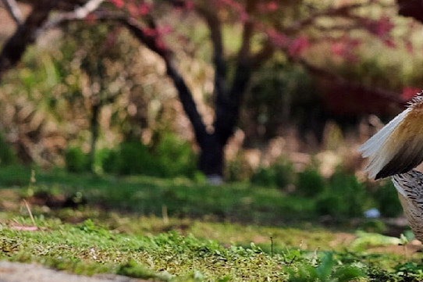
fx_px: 2913
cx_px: 387
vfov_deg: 5.5
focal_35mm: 248
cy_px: 16
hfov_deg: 8.3
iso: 200
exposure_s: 1/3500
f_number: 2.8
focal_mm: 56
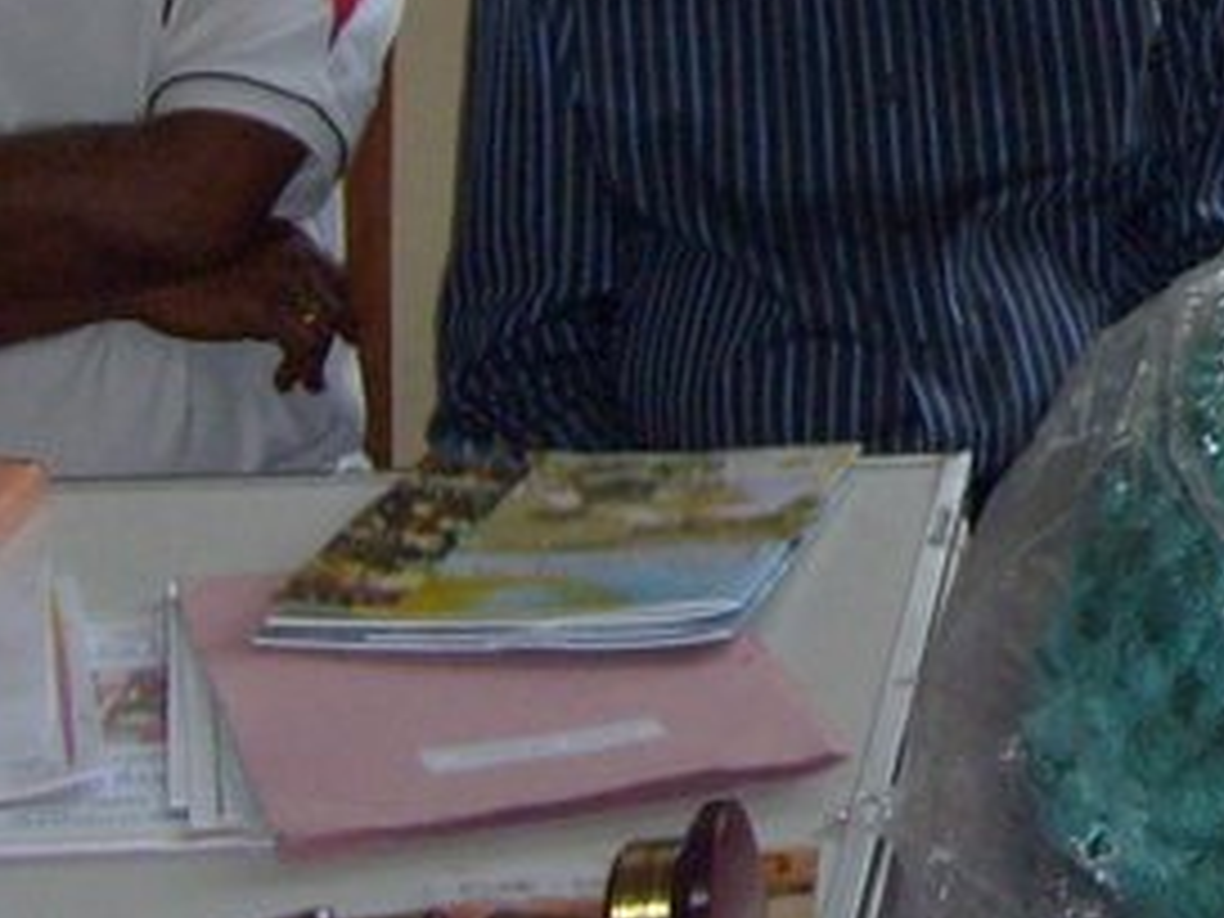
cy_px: -324
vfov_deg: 10.9
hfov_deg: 13.7
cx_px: 2007
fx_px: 4667
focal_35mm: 132
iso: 100
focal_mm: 5.8
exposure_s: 1/45
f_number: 2.8
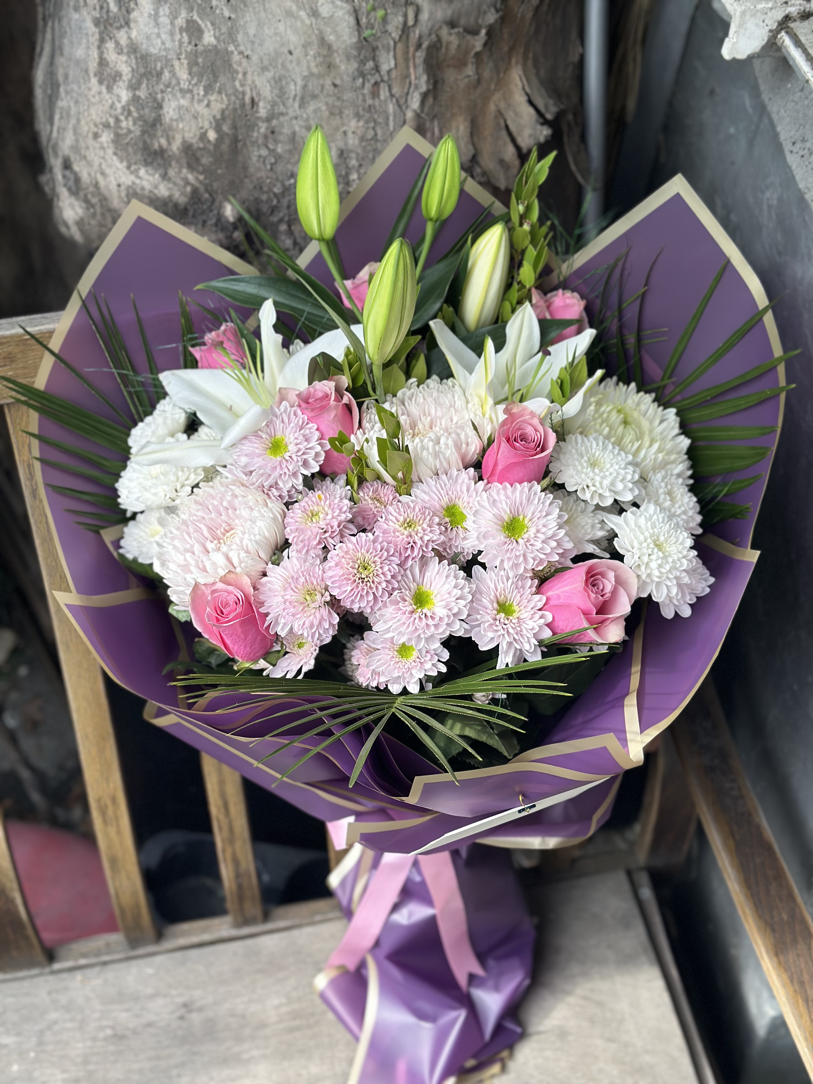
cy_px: 542
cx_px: 406
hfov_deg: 30.3
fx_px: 1503
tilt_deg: -46.8
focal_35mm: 48
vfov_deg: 39.7
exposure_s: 1/980
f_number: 1.78
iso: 80
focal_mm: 6.86
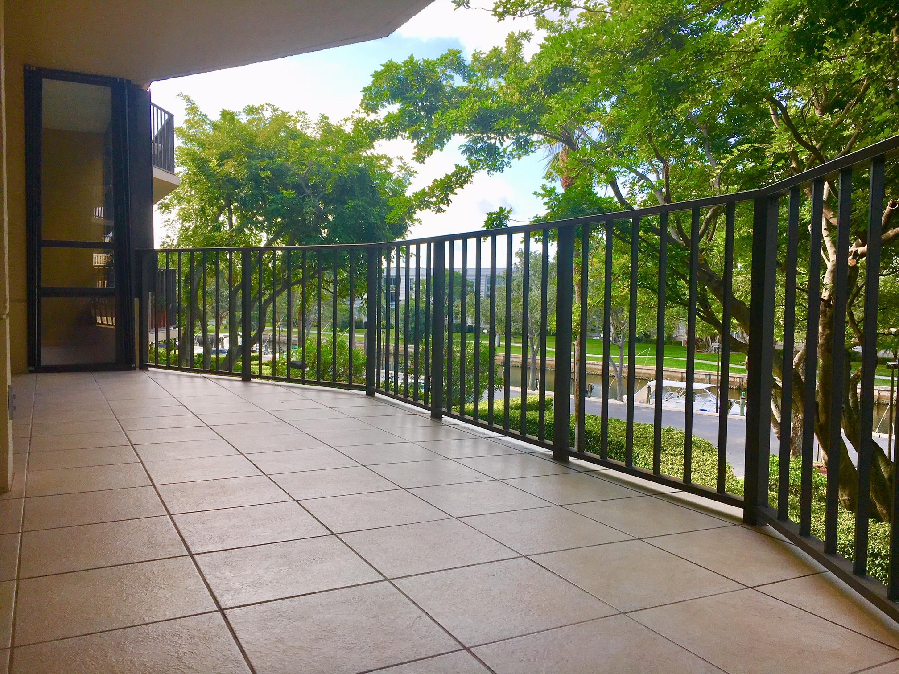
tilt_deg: -4.8
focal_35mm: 29
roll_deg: +0.0
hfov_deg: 61.7
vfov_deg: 48.2
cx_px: 450
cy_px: 337
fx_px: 753
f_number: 2.2
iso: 25
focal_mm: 4.15
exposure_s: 1/601
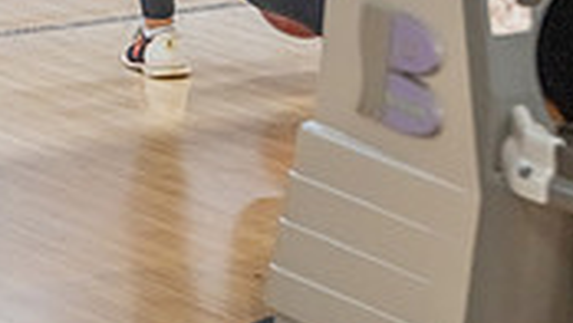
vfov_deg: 4.6
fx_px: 3997
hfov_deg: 8.2
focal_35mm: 263
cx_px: 217
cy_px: -336
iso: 4000
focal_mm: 97
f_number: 3.2
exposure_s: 1/800
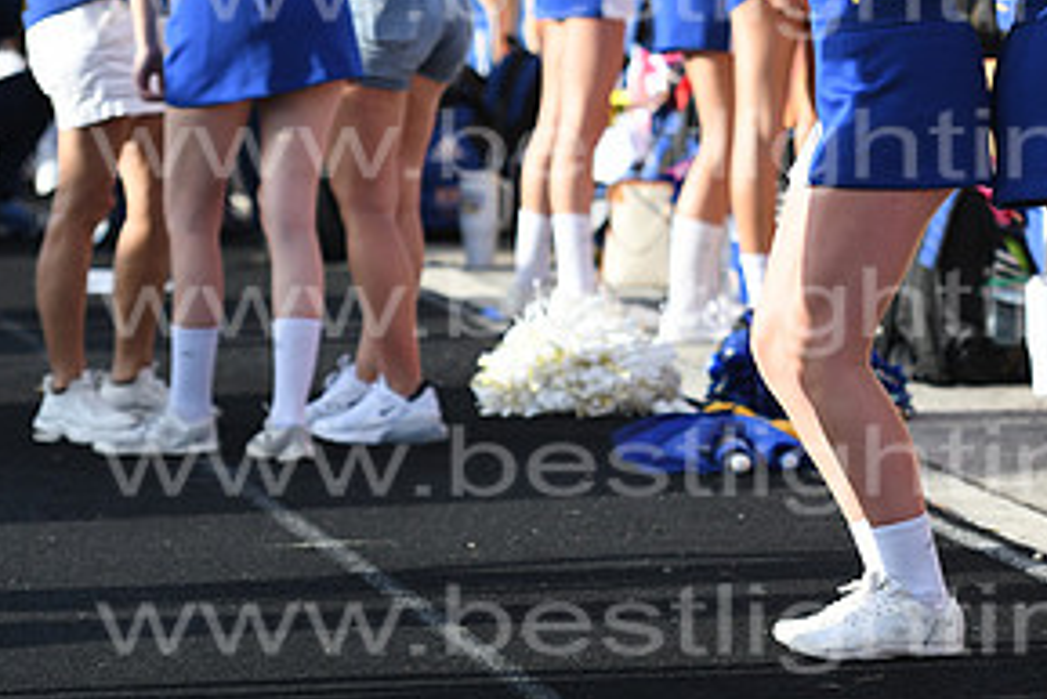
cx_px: 920
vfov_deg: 3.9
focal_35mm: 349
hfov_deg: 5.9
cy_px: 74
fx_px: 10155
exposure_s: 1/1600
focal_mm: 116
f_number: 4
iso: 200
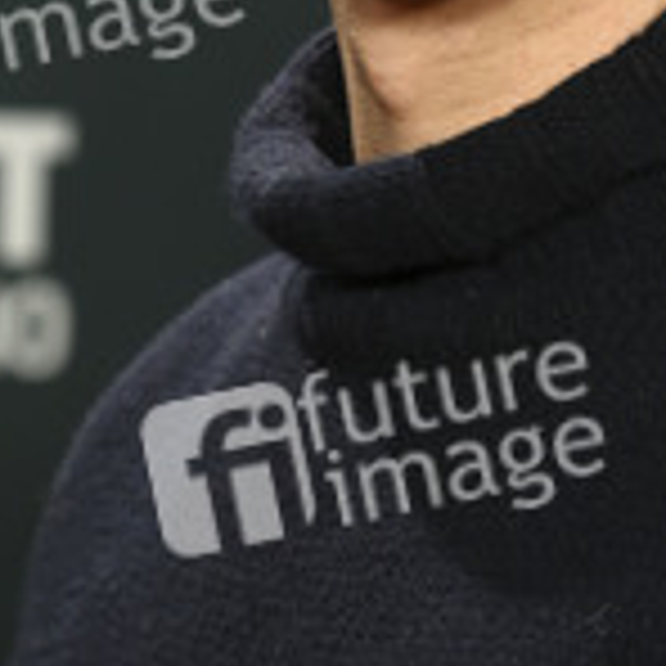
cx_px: 504
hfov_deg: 3.9
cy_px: -225
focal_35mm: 449
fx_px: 9773
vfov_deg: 3.9
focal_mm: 195
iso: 1600
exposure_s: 1/250
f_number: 4.8
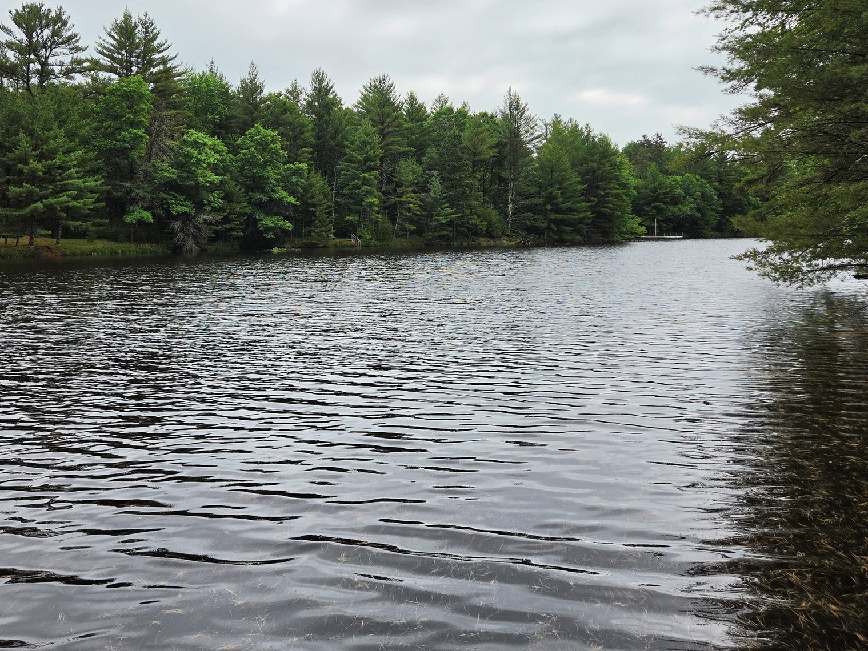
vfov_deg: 45.0
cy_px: 232
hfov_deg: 58.1
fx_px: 778
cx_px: 366
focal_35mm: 31
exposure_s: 1/5127
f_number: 1.8
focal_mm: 5.4
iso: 80
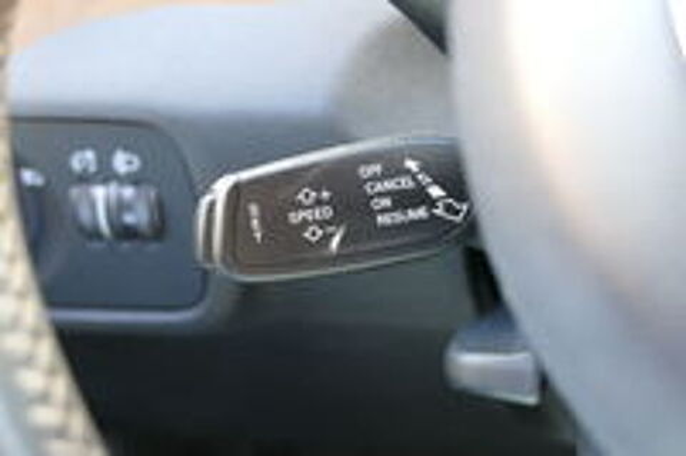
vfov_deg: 18.9
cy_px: 228
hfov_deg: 28.1
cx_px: 343
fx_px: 1371
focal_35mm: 72
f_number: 3.7
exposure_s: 1/40
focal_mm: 26.28
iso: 1600
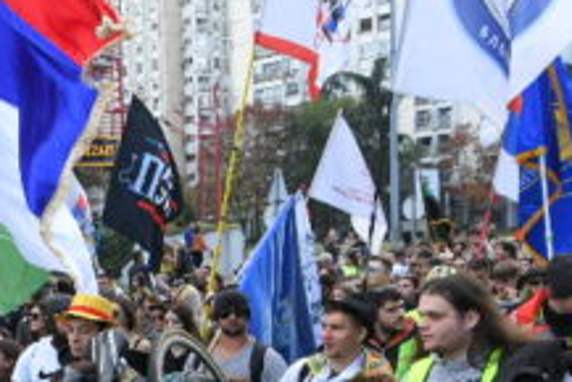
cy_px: 381
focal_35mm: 66
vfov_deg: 20.0
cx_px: -243
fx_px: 1049
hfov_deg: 24.8
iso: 800
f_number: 5
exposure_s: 1/1000
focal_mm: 14
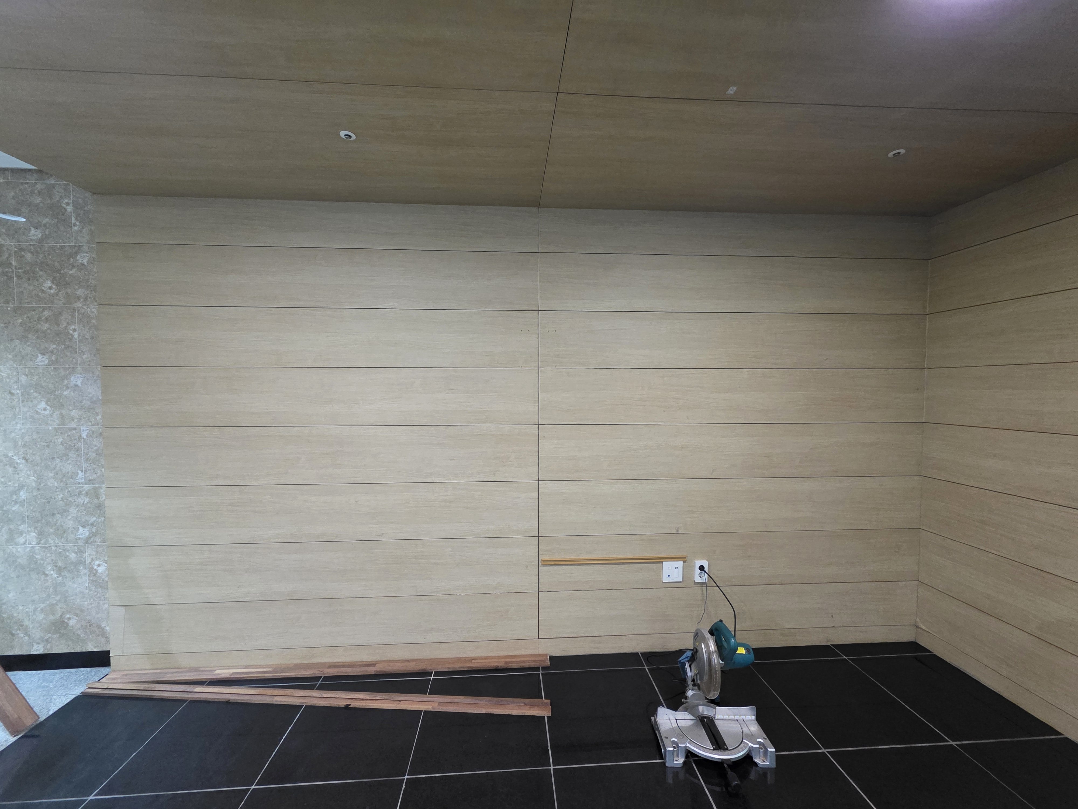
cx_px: 539
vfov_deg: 89.9
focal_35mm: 13
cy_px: 404
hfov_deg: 106.2
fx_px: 405
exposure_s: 1/60
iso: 800
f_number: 1.9
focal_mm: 2.2
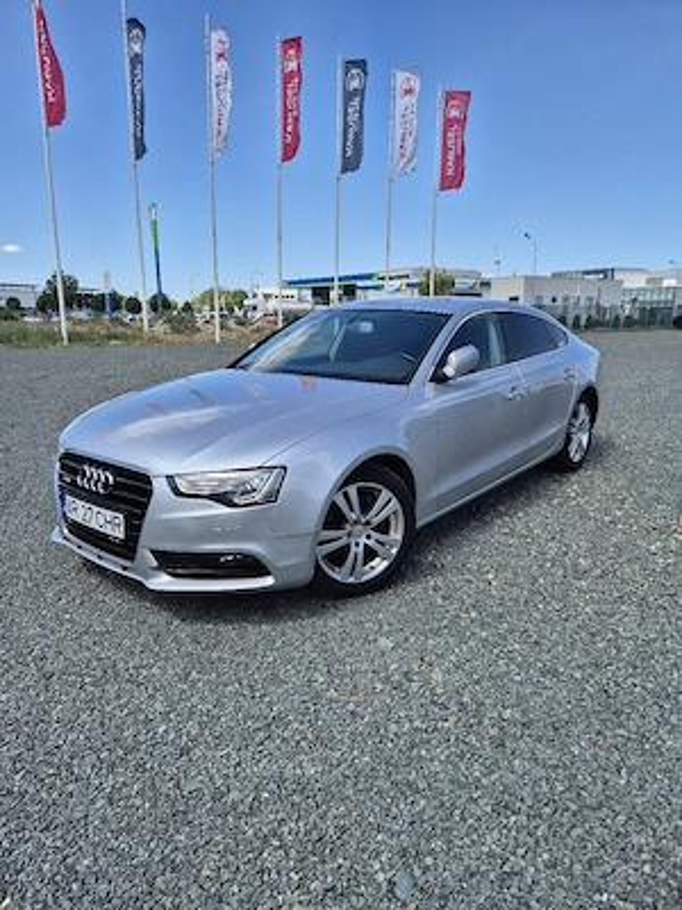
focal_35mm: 23
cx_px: 341
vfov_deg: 73.9
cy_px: 455
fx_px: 604
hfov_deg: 58.9
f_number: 1.8
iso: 25
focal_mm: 5.4
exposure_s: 1/1429
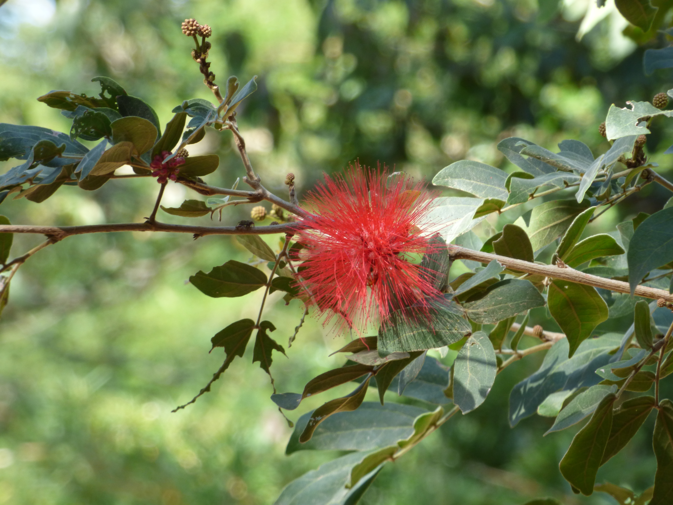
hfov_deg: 4.8
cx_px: 336
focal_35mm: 410
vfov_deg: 3.6
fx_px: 7971
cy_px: 252
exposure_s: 1/80
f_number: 5.6
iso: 125
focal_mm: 66.71
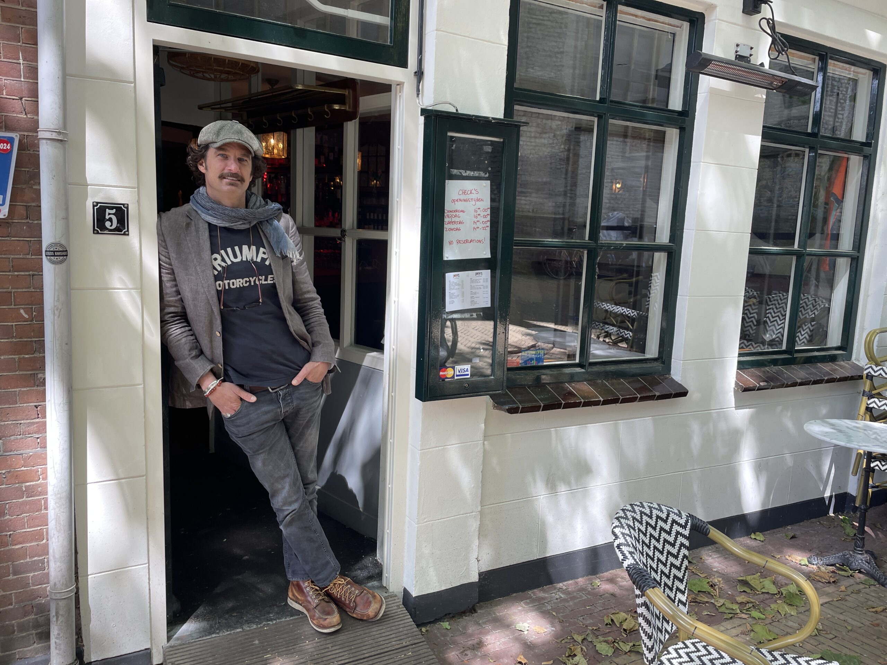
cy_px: 332
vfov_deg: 53.1
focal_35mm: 26
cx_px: 444
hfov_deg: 67.3
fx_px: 666
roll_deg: -4.4
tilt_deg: -8.6
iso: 32
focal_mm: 4.2
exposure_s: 1/125
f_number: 1.6
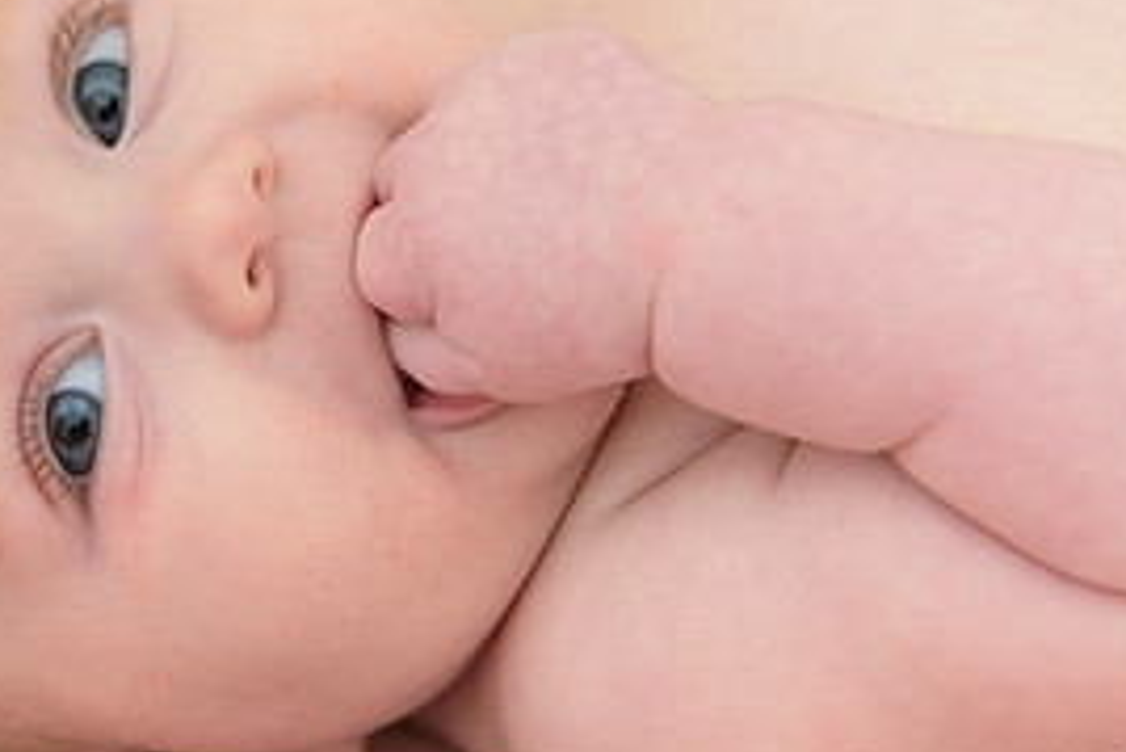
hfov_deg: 17.0
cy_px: 242
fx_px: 3724
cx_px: 181
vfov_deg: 11.5
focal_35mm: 119
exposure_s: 1/125
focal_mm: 55
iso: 1600
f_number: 3.2
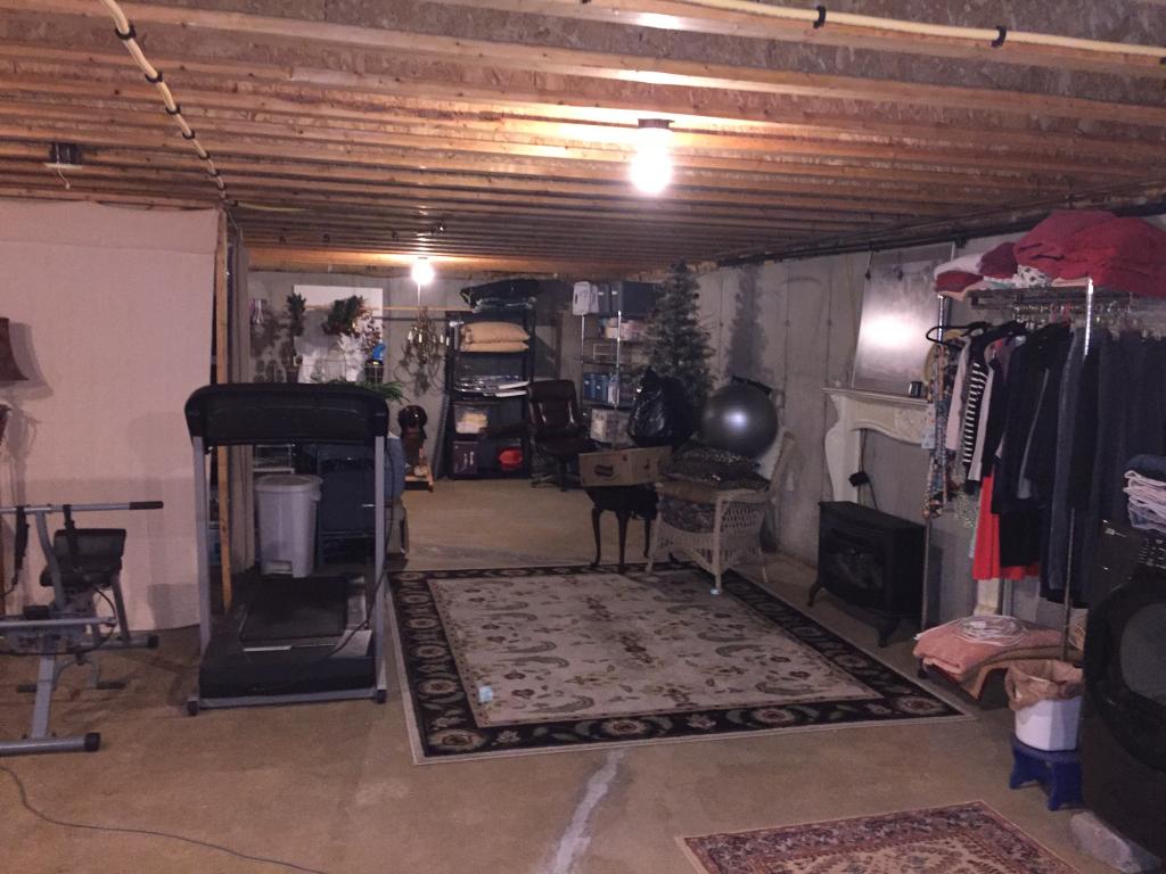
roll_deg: -1.9
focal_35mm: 29
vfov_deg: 48.2
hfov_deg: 61.7
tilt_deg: -5.1
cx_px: 583
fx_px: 977
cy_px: 437
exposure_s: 1/16
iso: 320
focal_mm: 4.15
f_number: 2.2
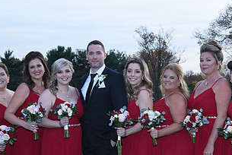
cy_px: 120
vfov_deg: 14.4
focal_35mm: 95
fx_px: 613
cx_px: 117
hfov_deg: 21.4
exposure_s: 1/160
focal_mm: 50
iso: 640
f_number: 7.1
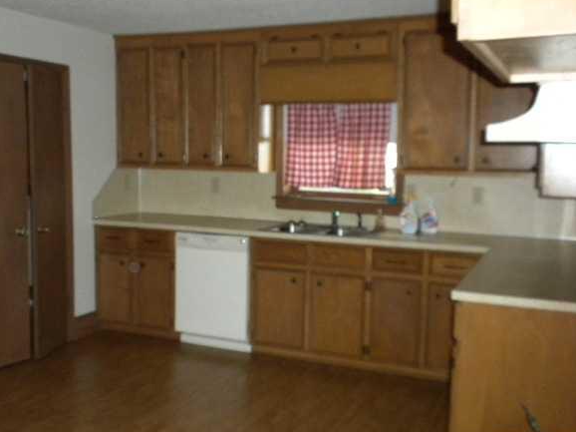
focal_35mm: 41
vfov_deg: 35.1
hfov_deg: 45.8
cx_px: 285
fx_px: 682
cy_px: 216
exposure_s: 1/30
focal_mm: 6.6
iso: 400
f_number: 3.5
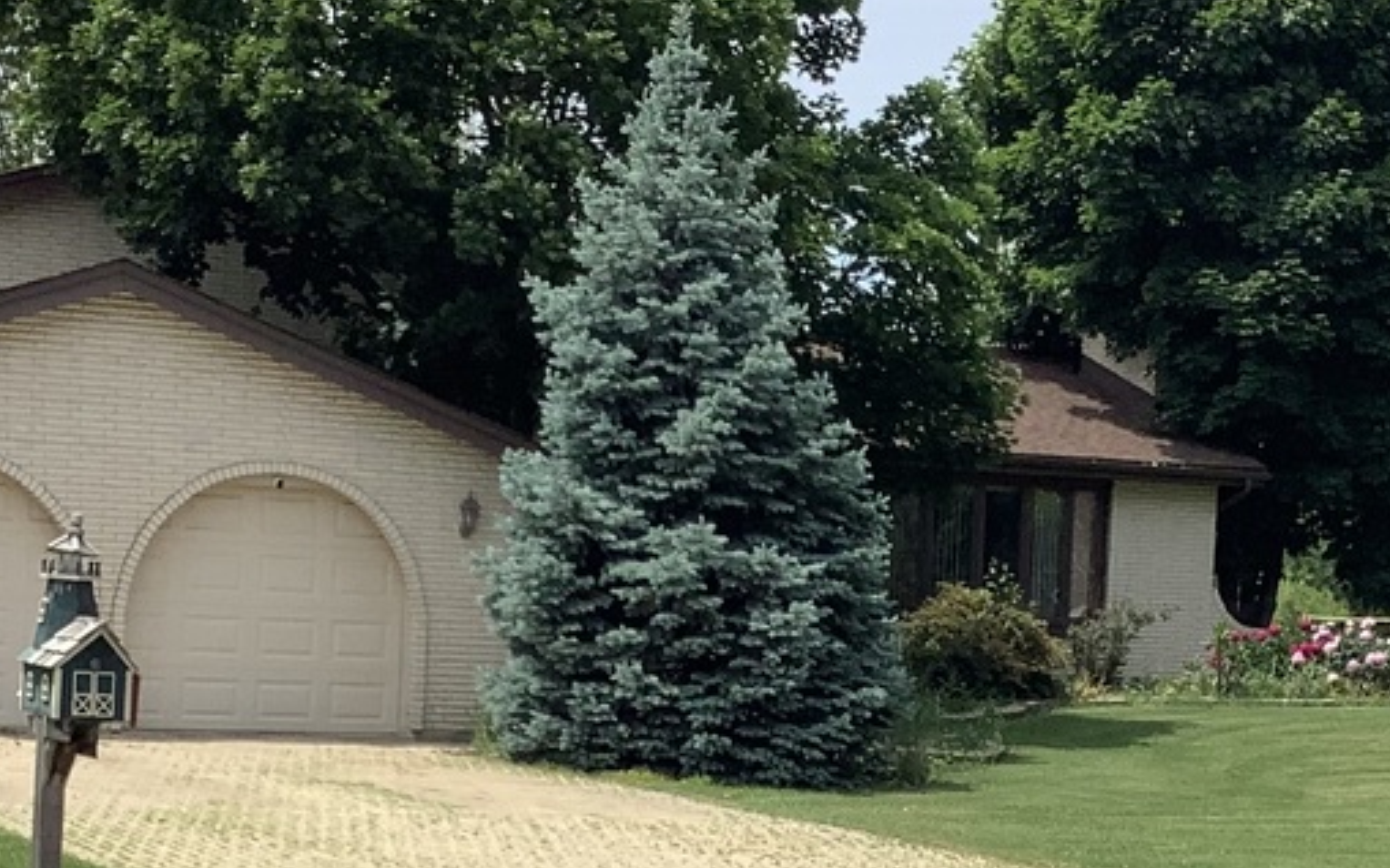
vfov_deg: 13.9
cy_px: 833
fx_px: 3523
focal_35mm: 93
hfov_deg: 22.3
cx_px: 822
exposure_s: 1/1481
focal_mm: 3.3
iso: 25
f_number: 2.4
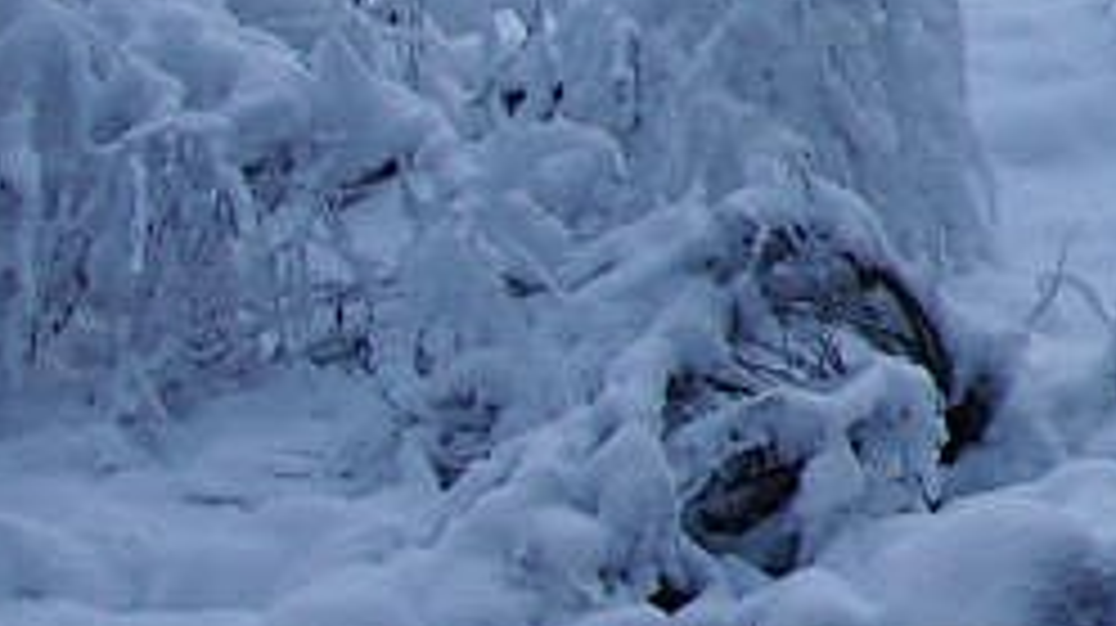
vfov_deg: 4.5
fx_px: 7860
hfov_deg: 7.3
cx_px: 3190
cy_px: -603
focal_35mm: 266
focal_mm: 23
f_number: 8
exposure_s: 1/100
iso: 200
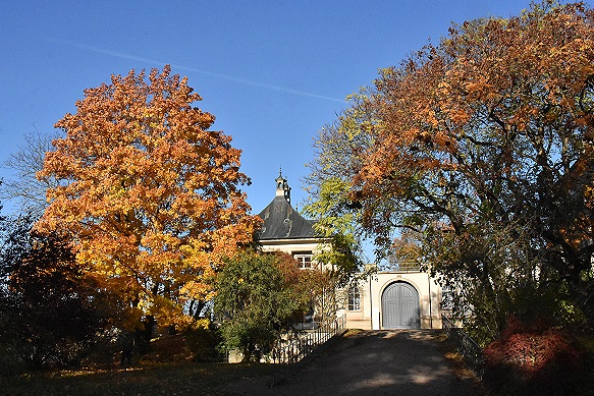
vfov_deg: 37.4
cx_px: 300
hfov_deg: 53.7
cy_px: 203
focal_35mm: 36
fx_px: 586
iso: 5000
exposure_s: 1/8000
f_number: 13
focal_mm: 23
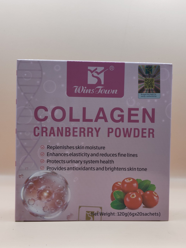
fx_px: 358
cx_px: 93
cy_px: 124
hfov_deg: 29.1
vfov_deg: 38.2
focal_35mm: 50
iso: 158
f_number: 1.88
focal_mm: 5.56
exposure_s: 1/100
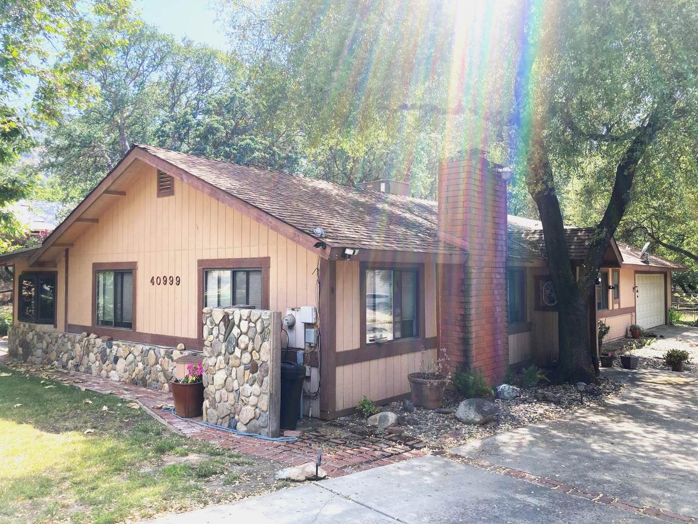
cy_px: 262
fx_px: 565
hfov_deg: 63.4
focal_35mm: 28
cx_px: 349
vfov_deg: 49.7
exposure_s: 1/552
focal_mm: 3.99
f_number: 1.8
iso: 20
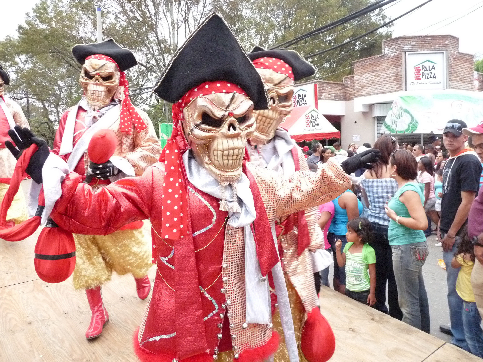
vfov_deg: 51.4
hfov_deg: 65.3
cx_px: 242
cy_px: 181
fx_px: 377
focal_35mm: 27
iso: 500
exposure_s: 1/125
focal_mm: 4.8
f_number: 2.8
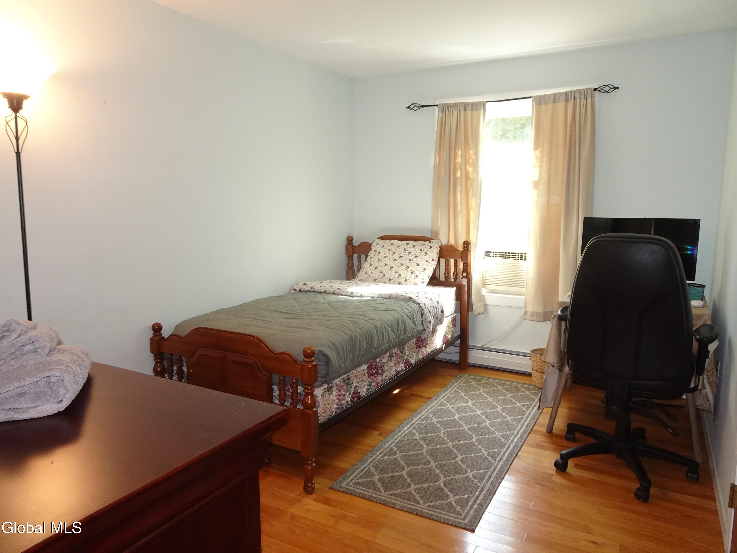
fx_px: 511
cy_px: 276
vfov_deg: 56.8
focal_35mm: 24
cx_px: 368
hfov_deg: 71.6
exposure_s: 1/30
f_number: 3.5
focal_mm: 4.25
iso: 320
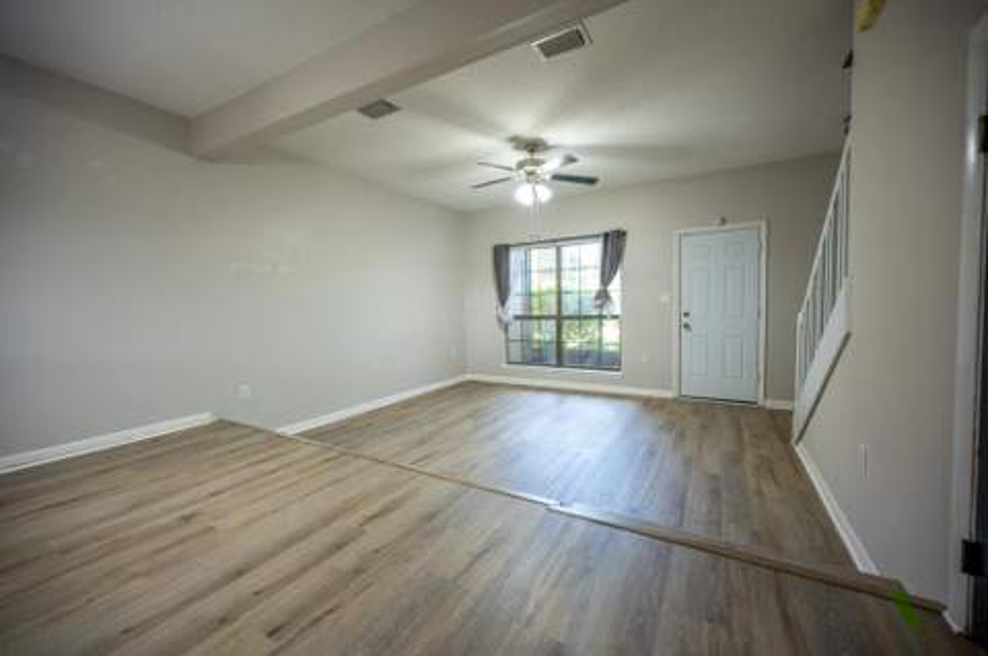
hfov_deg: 104.3
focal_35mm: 14
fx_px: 384
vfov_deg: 81.1
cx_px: 494
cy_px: 328
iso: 250
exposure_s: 1/15
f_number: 4
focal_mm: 14
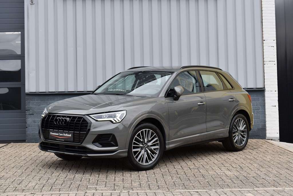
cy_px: 98
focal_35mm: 60
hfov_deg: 33.4
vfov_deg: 22.7
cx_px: 146
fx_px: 489
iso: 220
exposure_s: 1/250
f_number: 8
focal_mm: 40
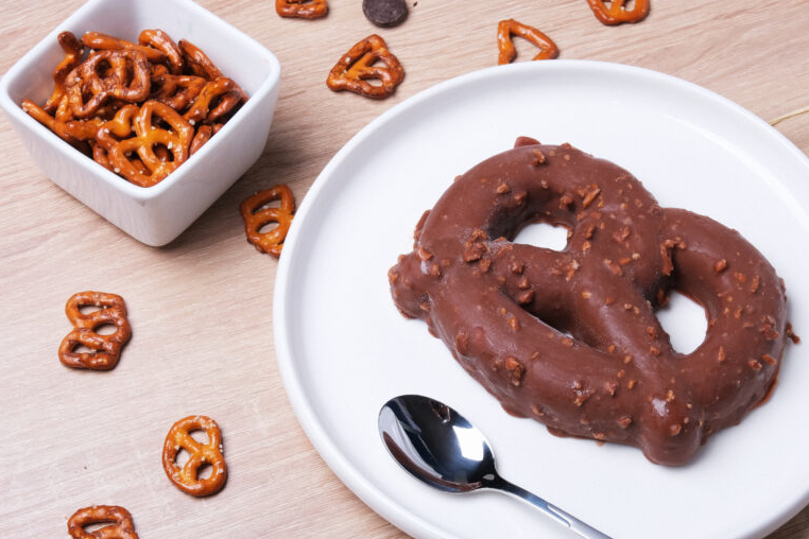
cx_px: 481
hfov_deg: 23.6
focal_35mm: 86
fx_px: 1932
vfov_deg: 15.9
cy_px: 307
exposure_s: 1/180
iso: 160
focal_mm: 42.5
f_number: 14
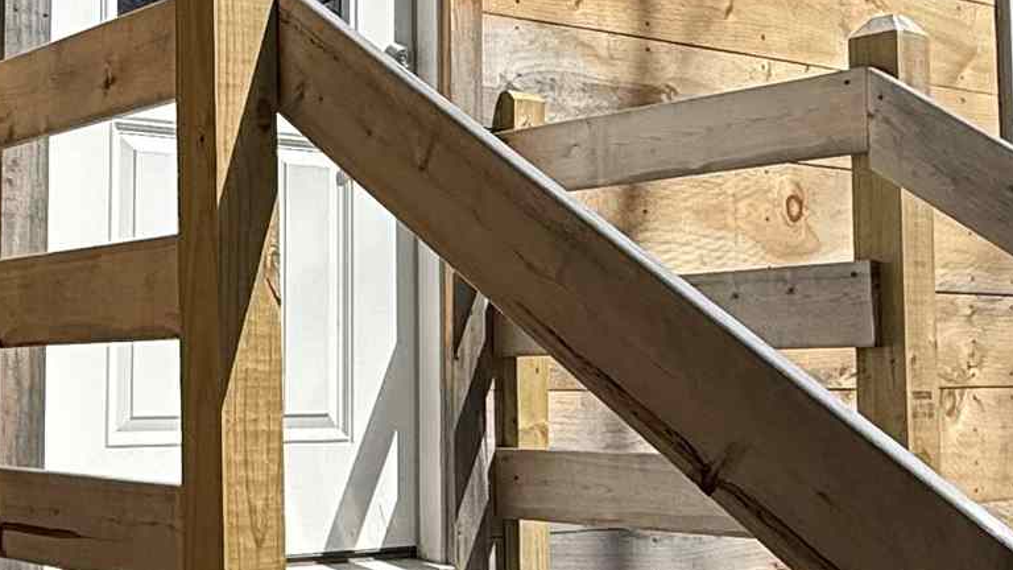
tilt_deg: +5.4
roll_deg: -0.2
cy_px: 199
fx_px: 1639
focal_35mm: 61
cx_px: 133
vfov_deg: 19.7
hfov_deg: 32.9
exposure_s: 1/3663
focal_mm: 2.22
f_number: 2.2
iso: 50
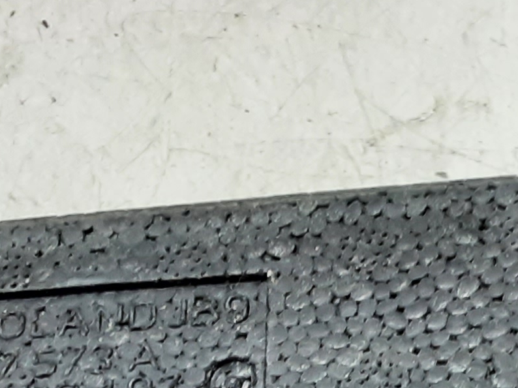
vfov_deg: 12.4
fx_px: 1661
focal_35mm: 111
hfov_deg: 17.5
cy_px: 664
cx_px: 432
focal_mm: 2.91
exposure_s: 1/33
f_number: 1.9
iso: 125
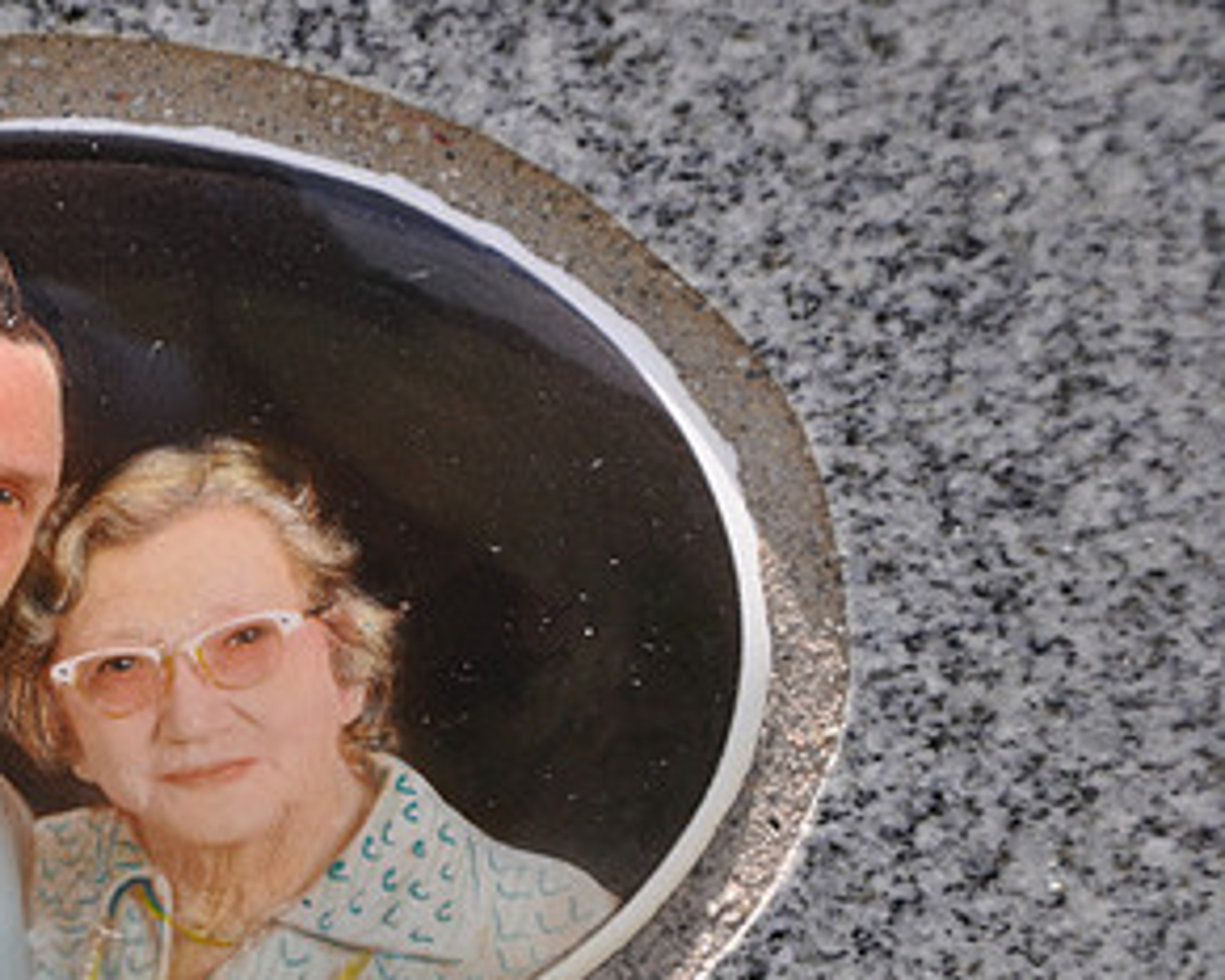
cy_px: 726
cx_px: 139
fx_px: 10660
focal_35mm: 294
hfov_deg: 6.6
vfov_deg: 5.3
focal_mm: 105
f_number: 5.6
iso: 200
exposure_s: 1/125
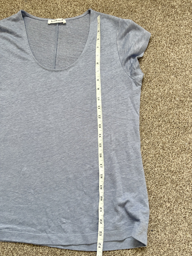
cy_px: 128
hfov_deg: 53.1
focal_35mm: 26
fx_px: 192
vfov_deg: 67.3
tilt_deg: -76.3
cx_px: 96
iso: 125
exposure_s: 1/118
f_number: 1.6
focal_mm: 5.96
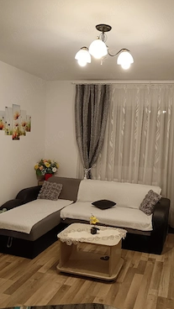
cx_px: 119
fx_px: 262
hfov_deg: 36.2
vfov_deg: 61.0
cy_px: 160
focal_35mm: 32
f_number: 1.9
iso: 953
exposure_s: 1/50
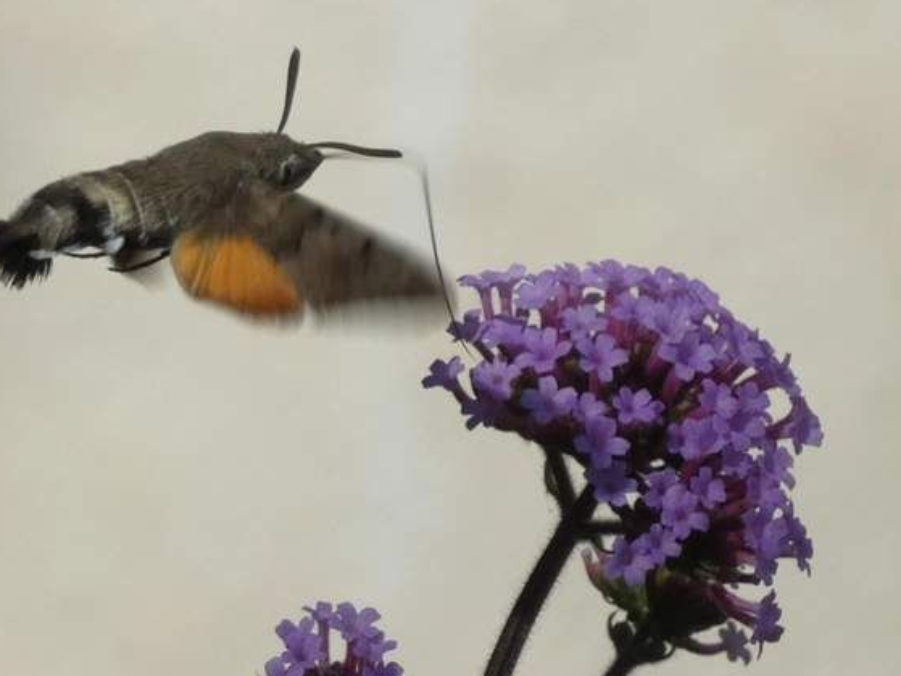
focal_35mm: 401
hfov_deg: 4.9
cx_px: 392
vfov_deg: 3.7
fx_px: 10435
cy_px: 326
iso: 80
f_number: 5.6
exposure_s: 1/640
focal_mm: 62.7
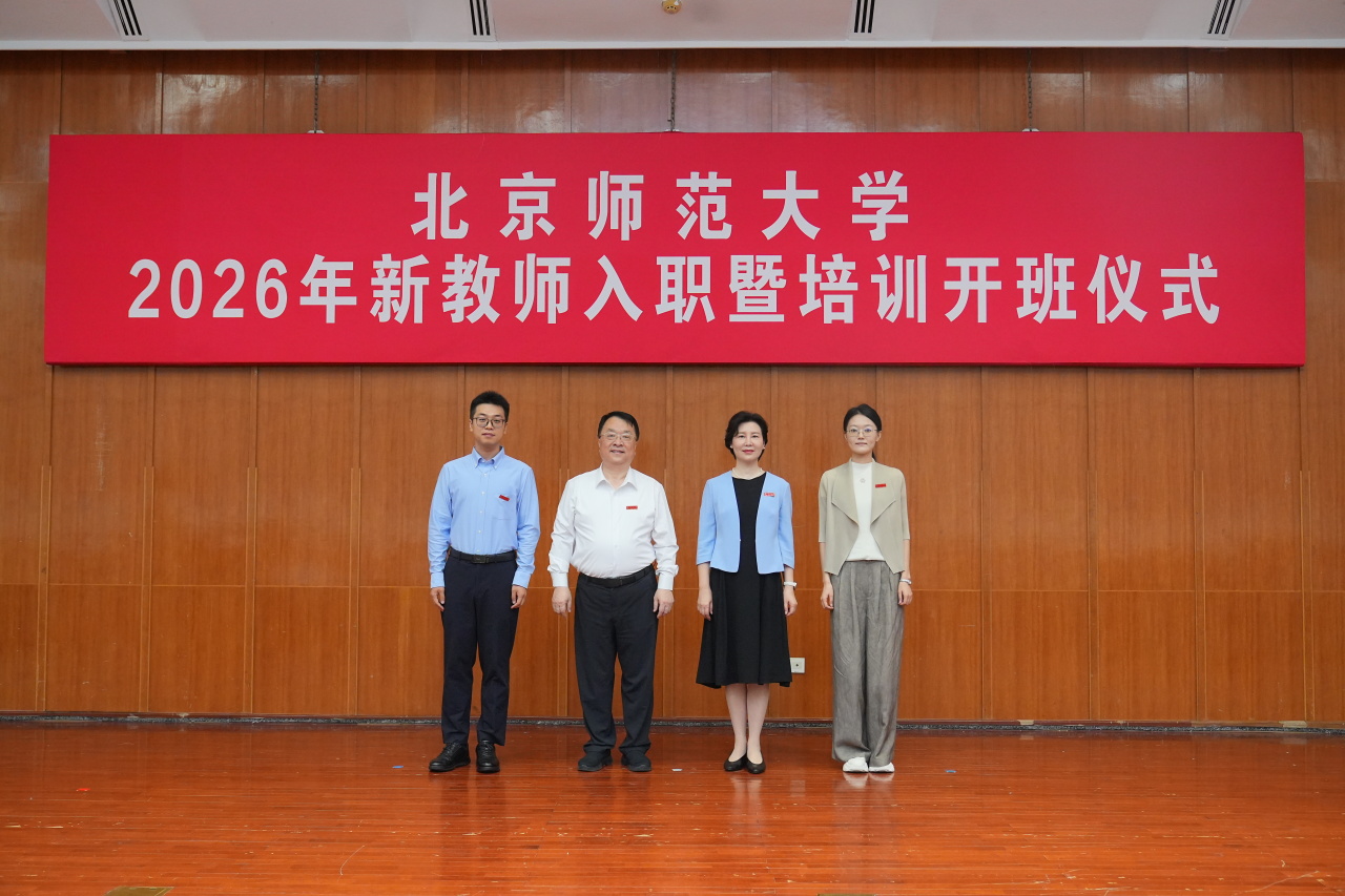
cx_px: 672
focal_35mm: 35
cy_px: 448
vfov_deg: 37.8
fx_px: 1307
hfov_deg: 54.4
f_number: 4
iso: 3200
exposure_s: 1/100
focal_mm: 35
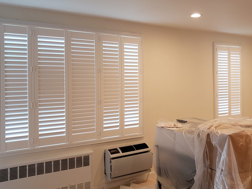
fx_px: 299
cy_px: 81
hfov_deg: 45.1
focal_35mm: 41
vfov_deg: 35.1
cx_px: 168
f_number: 2.4
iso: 125
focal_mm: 4.3
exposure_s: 1/60
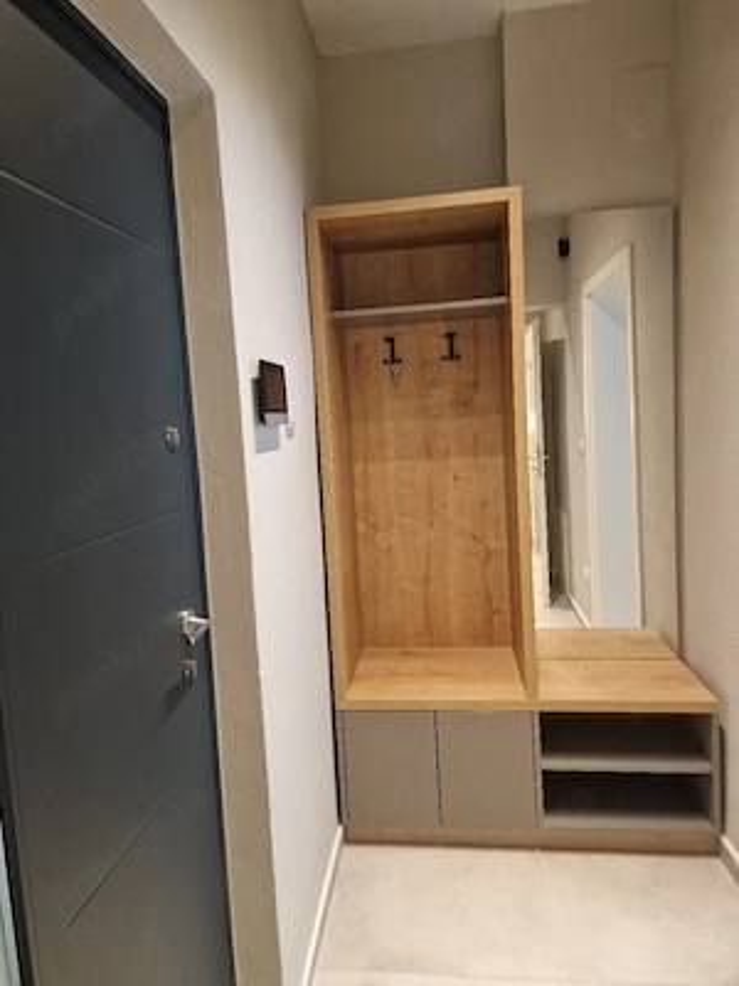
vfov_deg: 73.9
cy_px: 493
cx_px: 370
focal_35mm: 23
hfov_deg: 58.9
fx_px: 655
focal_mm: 6.4
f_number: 1.8
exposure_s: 1/100
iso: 400
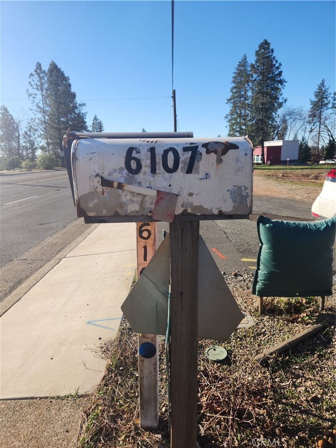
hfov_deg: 58.9
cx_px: 168
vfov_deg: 73.9
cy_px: 224
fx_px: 298
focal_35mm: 23
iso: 20
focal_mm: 5.4
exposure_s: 1/1173
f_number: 1.8
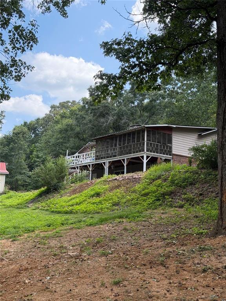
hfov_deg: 30.3
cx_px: 113
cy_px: 150
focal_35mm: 48
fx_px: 418
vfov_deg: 39.7
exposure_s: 1/1100
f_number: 1.78
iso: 80
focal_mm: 6.76
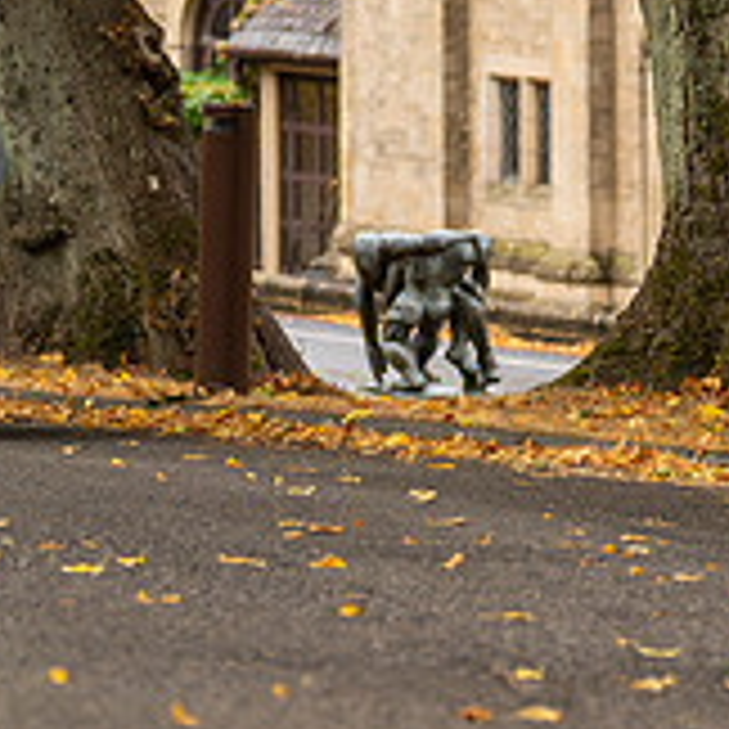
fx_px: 8196
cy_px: -275
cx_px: -173
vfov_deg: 5.1
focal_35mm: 344
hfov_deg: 5.1
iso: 640
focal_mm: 70
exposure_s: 1/800
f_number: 2.8
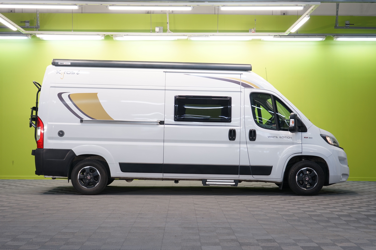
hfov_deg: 37.5
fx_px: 554
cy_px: 125
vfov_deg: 25.5
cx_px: 188
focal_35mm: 53
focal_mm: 53
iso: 320
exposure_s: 1/15
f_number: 5.6
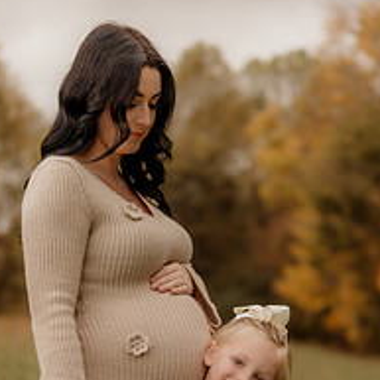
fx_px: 1230
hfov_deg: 17.6
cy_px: 382
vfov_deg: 17.2
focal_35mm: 99
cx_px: 206
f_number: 1.8
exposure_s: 1/320
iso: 200
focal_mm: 50
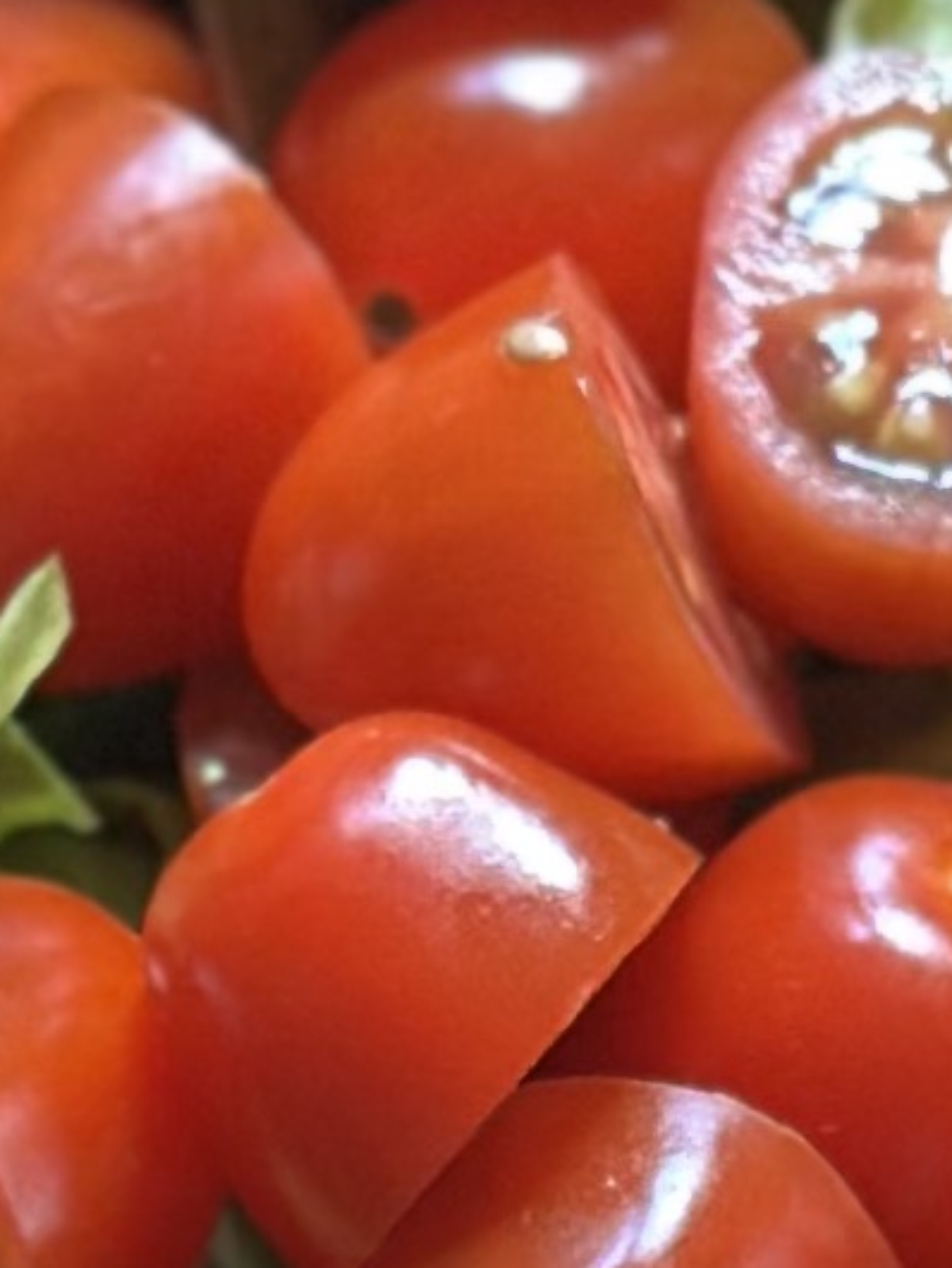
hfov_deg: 4.1
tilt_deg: -85.0
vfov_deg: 5.3
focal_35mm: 365
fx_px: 13373
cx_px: 672
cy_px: 3086
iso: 125
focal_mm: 6.86
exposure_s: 1/117
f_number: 1.78
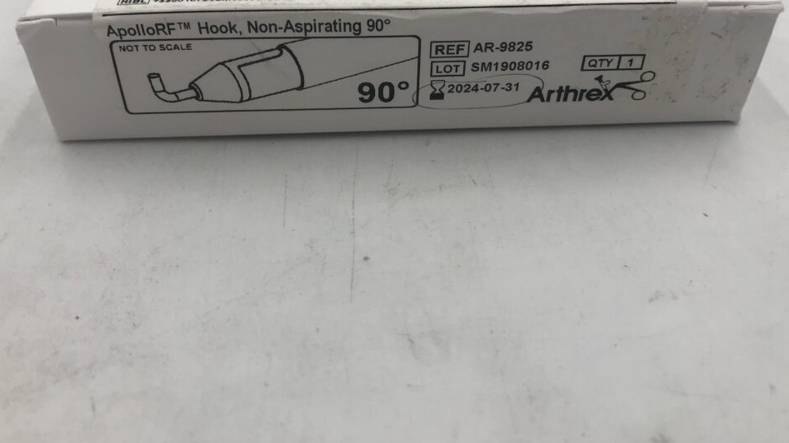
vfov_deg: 35.2
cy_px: 138
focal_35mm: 33
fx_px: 690
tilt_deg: -37.6
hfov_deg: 59.5
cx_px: 396
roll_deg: +1.2
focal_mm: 3.99
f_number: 1.8
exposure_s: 1/219
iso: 20
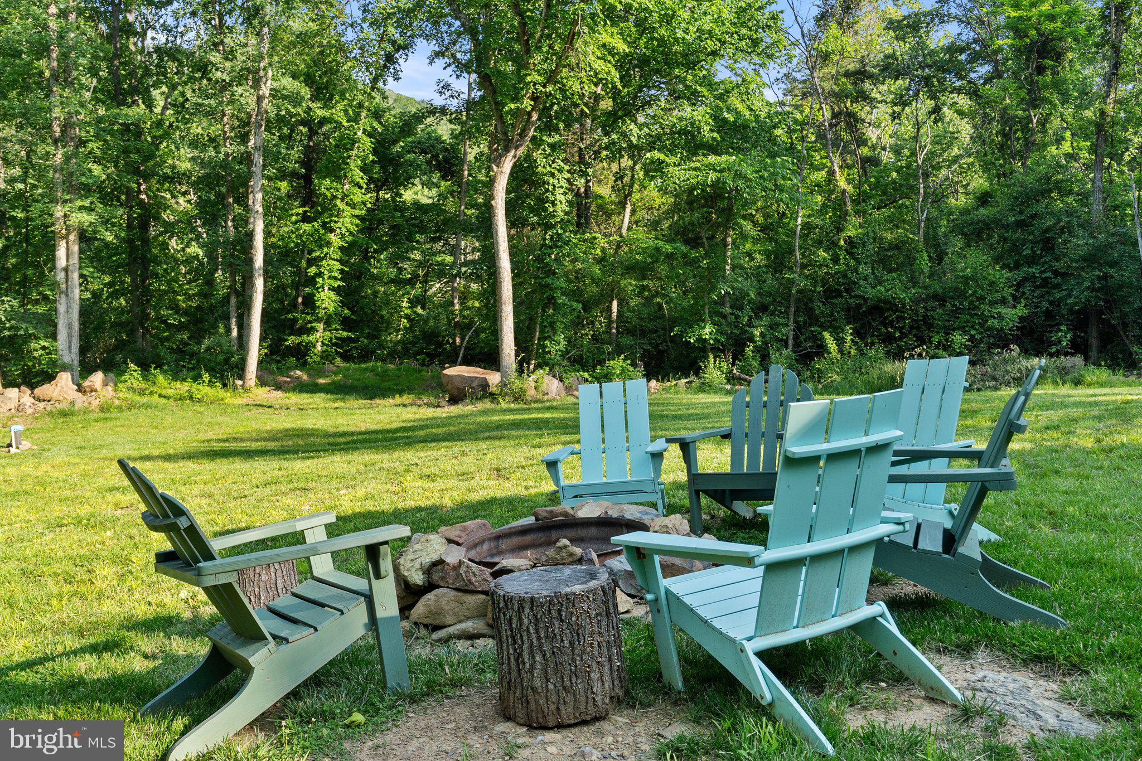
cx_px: 571
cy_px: 380
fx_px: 952
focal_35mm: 30
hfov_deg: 61.9
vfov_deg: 43.6
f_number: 6.3
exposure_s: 1/320
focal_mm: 20
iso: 400
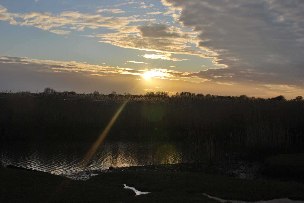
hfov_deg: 41.1
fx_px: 406
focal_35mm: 48
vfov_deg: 28.2
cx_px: 152
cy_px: 102
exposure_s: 1/200
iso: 100
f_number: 14
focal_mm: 32
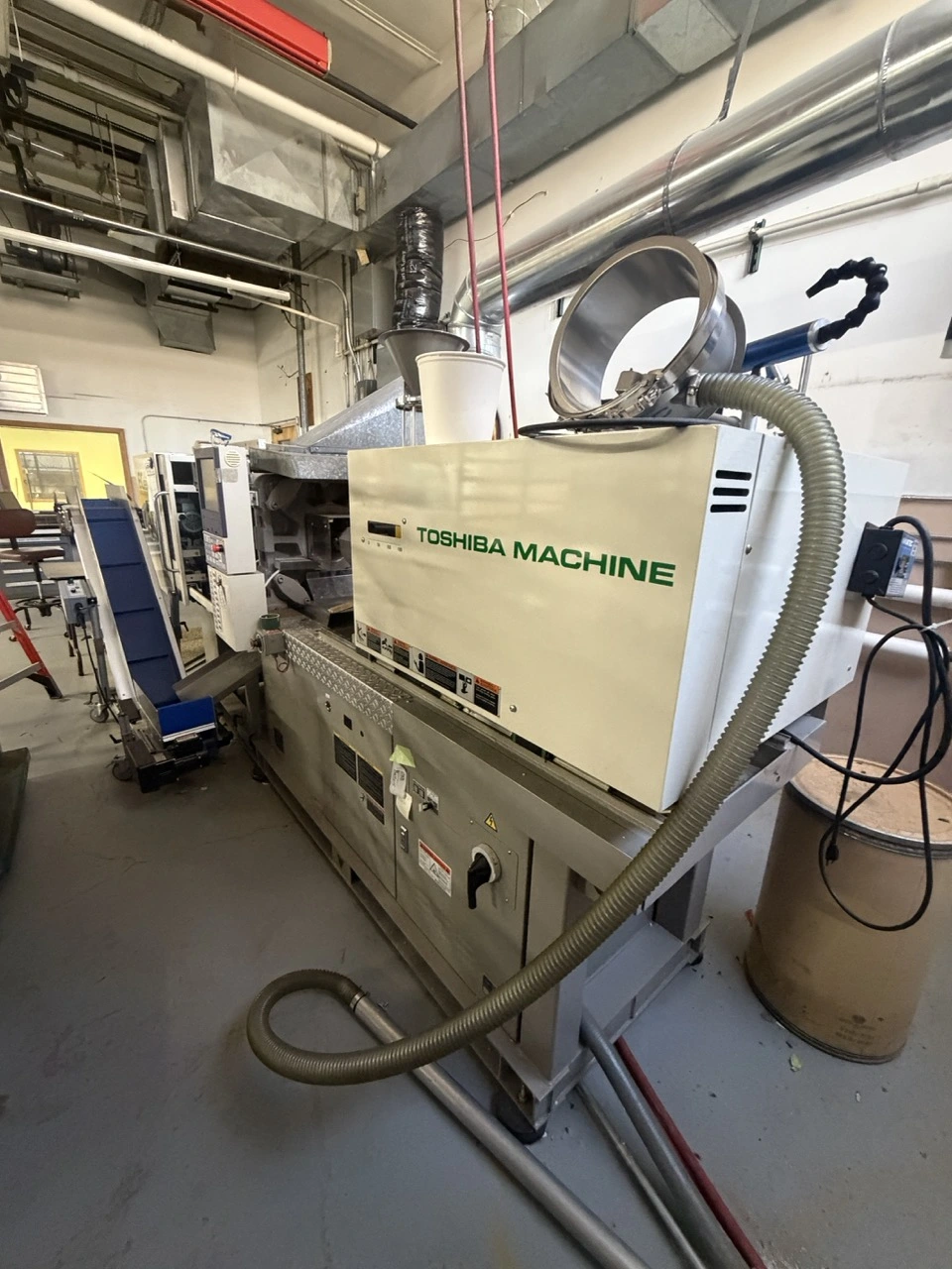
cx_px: 476
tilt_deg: -14.7
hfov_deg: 85.7
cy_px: 634
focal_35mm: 14
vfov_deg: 102.1
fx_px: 513
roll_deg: -1.4
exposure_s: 1/60
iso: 1000
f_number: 2.2
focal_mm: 2.22
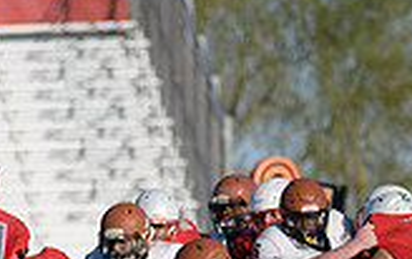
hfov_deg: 2.9
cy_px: 328
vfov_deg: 1.8
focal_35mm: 721
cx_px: 55
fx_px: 8107
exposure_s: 1/5000
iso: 160
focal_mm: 200
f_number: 2.8
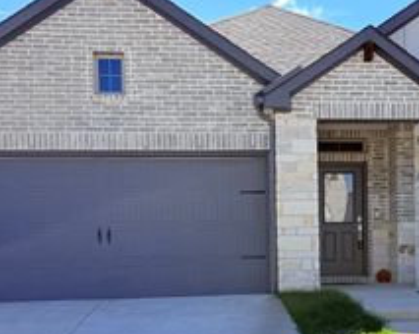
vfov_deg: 27.1
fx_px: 681
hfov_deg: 33.7
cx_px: 301
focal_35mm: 55
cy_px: 258
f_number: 1.78
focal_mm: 6.76
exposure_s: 1/7353
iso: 80
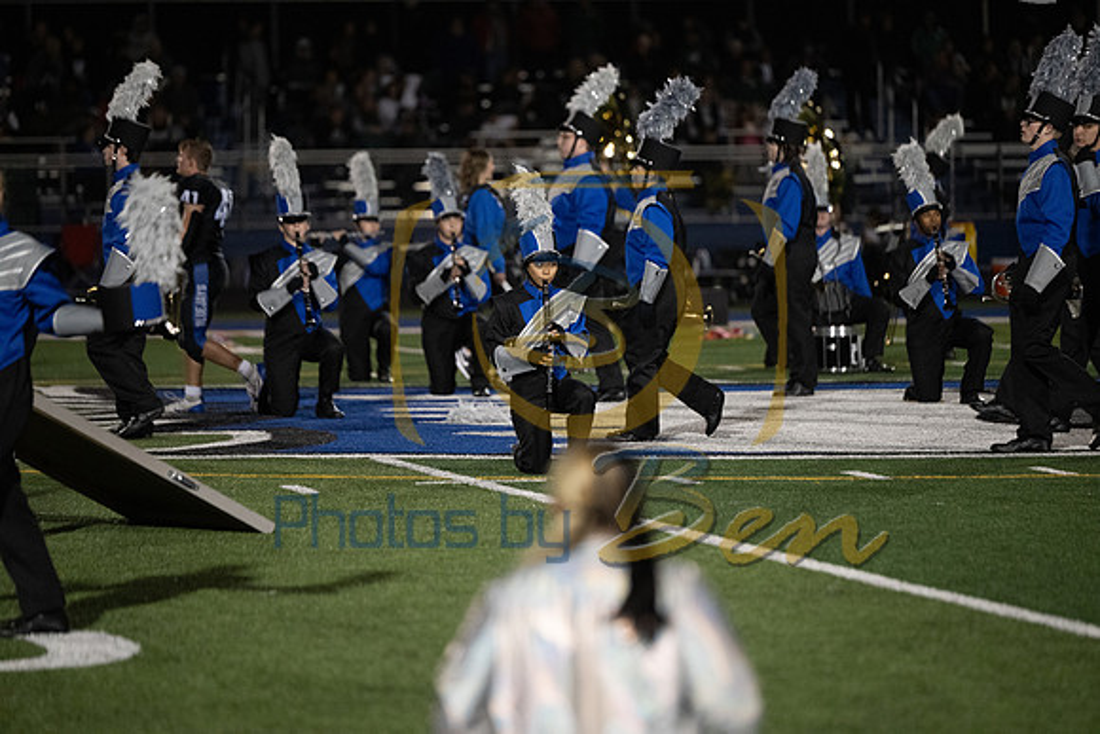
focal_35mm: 200
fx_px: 6112
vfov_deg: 6.9
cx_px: 550
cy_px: 367
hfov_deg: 10.3
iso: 5000
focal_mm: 200
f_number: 2.8
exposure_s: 1/1250
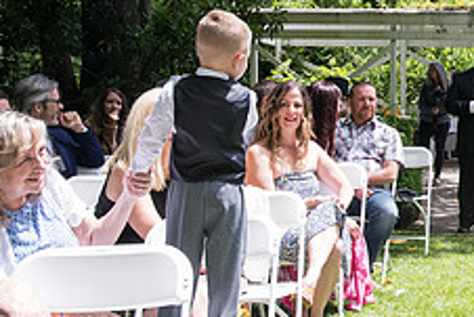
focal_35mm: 82
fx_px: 1080
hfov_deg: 23.2
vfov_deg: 16.7
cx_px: 531
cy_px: 140
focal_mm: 32
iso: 640
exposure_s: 1/400
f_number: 7.1
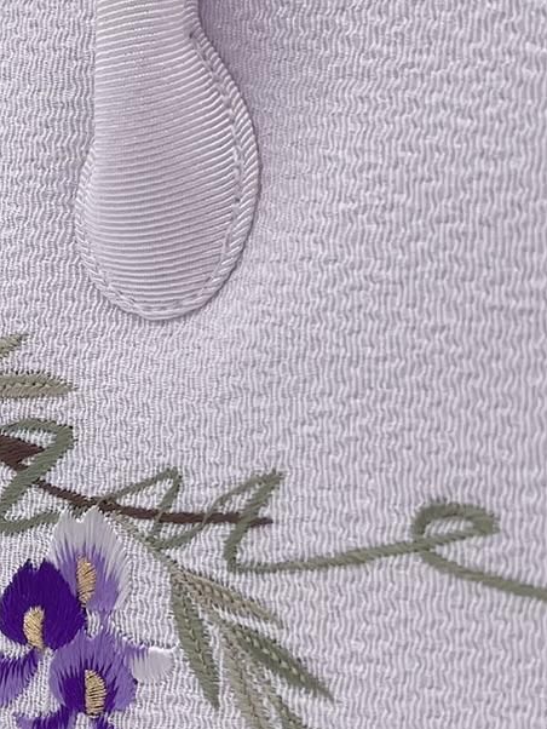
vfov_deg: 23.0
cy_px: 388
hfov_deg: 16.9
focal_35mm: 85
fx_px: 1790
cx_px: -21
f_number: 1.6
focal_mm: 5.1
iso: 32
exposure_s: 1/726
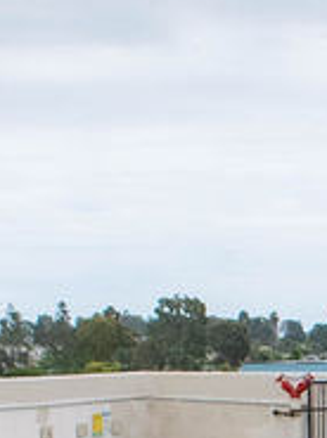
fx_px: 2730
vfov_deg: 9.0
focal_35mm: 216
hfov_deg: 6.6
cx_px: 737
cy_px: 606
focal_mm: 18
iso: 400
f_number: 7.1
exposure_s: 1/2000
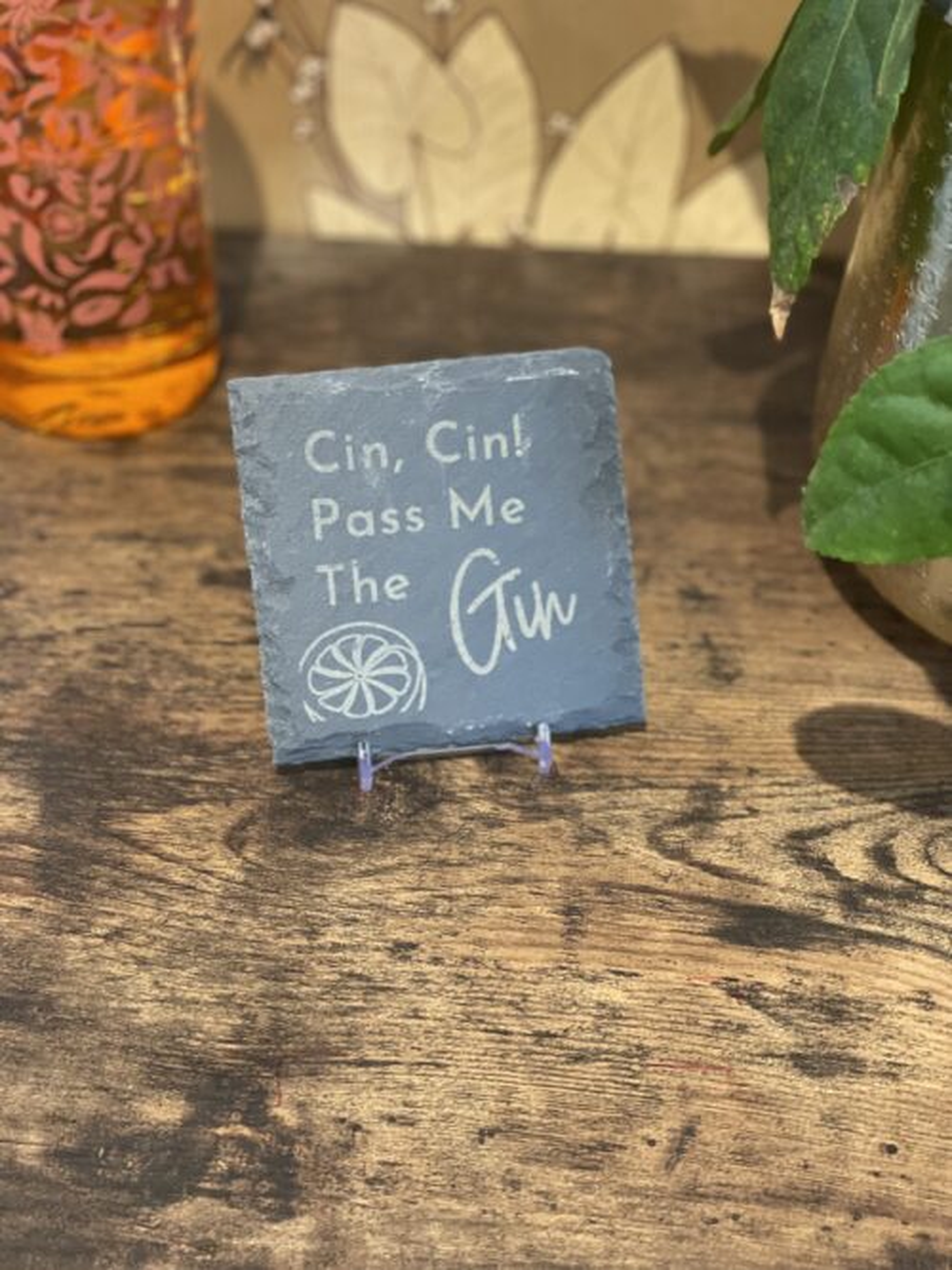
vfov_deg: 36.8
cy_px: 635
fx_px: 1907
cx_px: 476
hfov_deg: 28.0
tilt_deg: -40.6
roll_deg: -0.3
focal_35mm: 52
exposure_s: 1/33
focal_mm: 6
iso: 400
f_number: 2
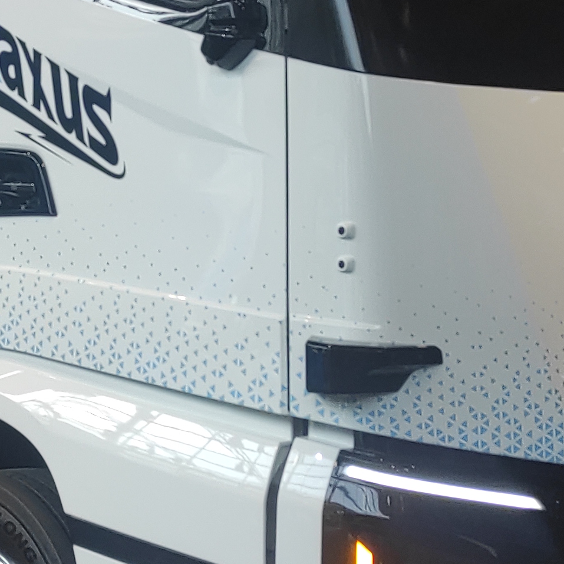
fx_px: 1972
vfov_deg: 16.3
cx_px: 42
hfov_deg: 16.0
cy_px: 218
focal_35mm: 107
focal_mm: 5.43
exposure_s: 1/103
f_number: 1.89
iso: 100
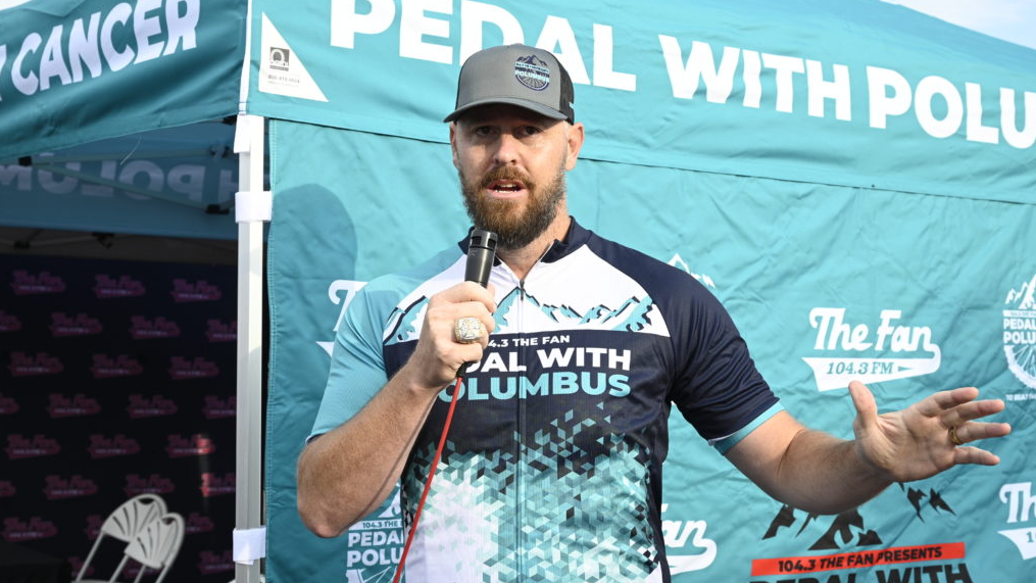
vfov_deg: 21.1
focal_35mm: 57
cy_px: 246
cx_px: 520
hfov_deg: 36.6
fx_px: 1566
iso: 800
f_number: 8
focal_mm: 54
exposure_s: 1/500
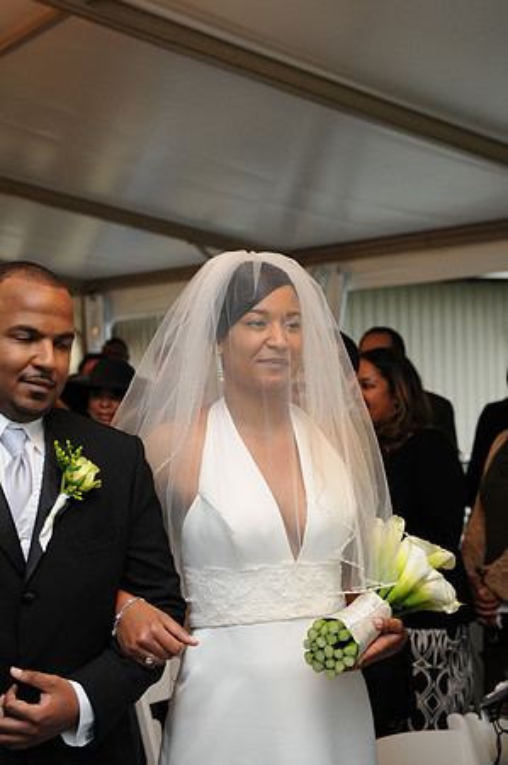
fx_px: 1209
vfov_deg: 35.1
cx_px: 254
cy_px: 382
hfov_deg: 23.7
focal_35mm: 57
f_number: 2.8
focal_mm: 38
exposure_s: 1/100
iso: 640
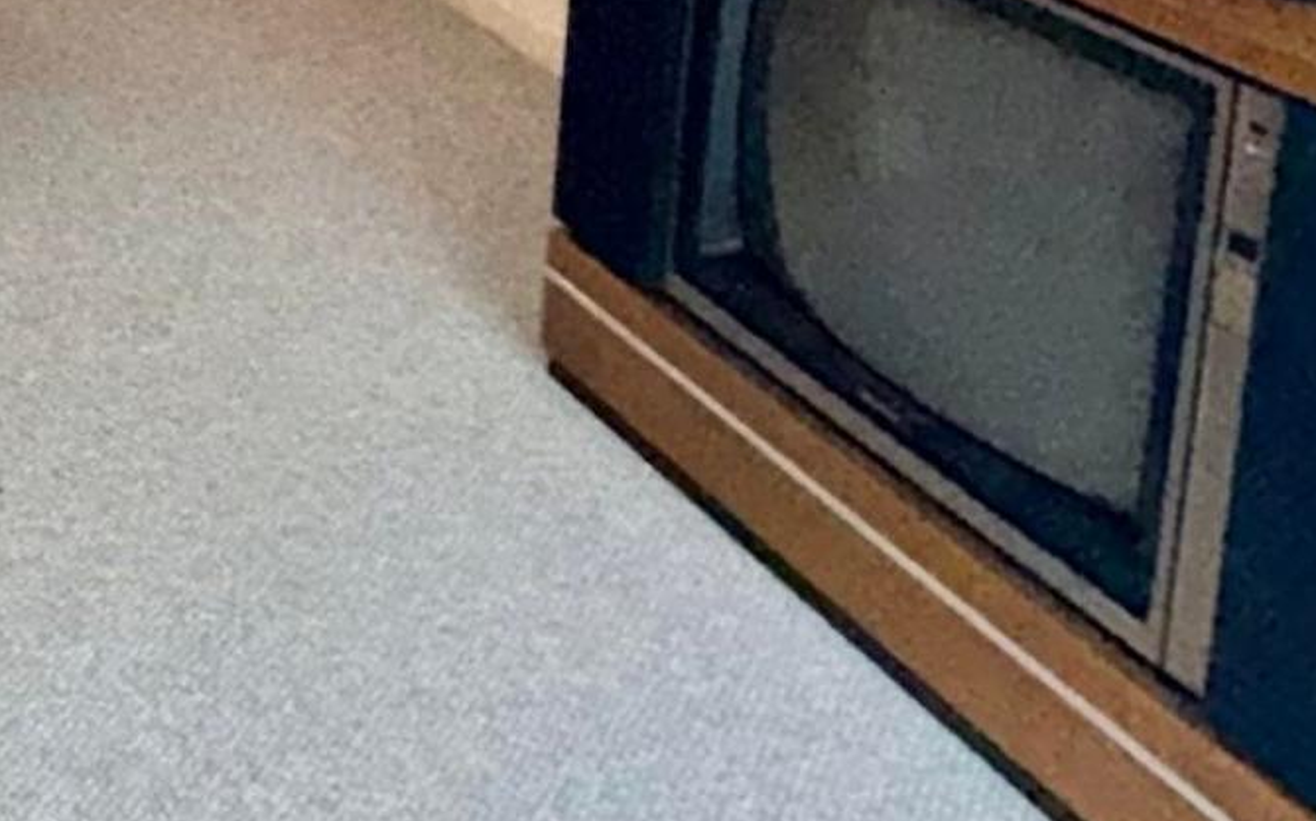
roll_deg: +1.4
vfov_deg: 17.7
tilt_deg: -9.6
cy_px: -480
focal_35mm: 64
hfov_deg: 23.4
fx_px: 2295
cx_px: -808
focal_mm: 2.22
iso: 160
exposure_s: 1/120
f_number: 2.2
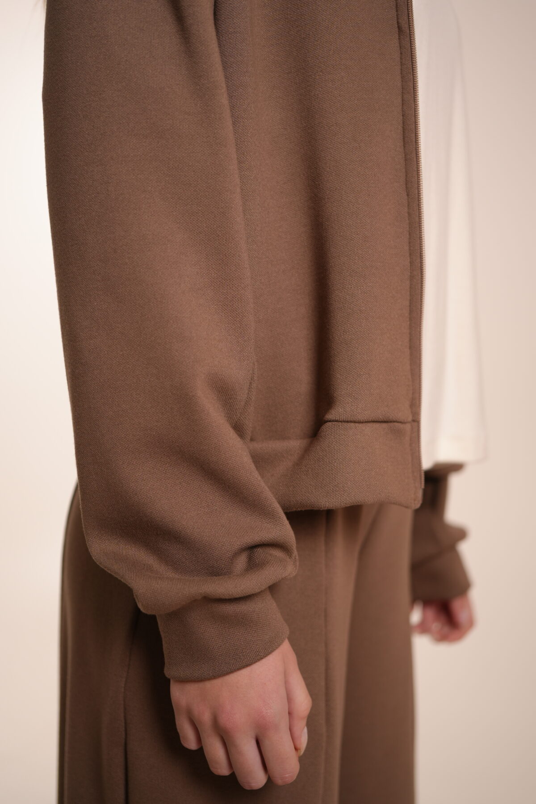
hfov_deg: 27.0
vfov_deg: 39.6
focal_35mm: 50
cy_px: 402
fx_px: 1117
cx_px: 268
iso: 400
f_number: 2.8
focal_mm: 50
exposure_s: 1/125
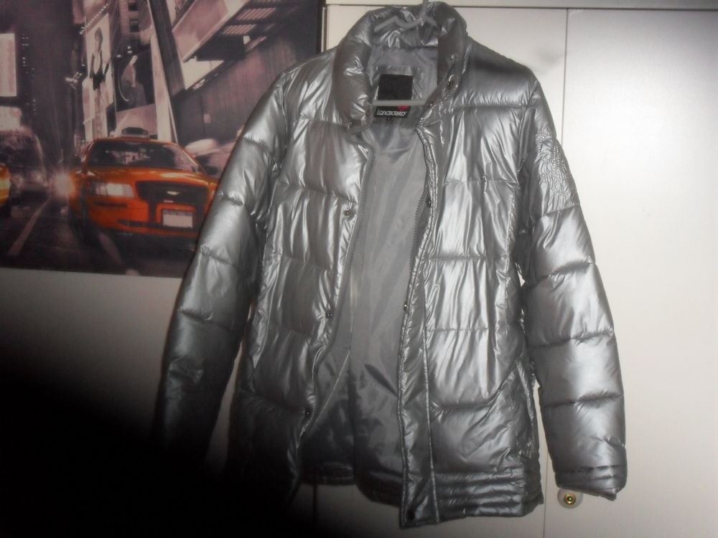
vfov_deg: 22.3
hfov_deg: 29.4
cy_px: 269
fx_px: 1369
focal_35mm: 66
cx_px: 359
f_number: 4.6
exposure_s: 1/60
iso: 400
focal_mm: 11.7
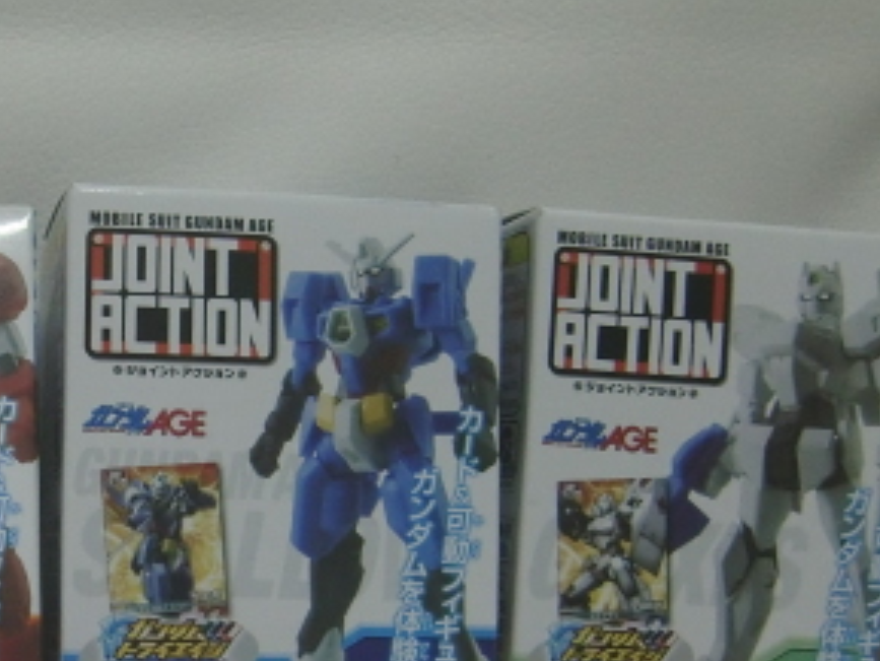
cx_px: 12
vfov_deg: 23.0
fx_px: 1577
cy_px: 603
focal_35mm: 62
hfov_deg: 29.3
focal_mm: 4.9
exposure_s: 1/60
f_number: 2.6
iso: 250
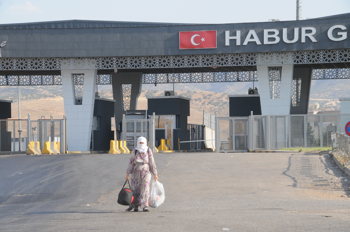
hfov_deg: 15.2
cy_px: 116
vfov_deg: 10.1
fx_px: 1311
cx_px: 175
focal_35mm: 135
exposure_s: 1/400
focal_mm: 90
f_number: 10
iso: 500
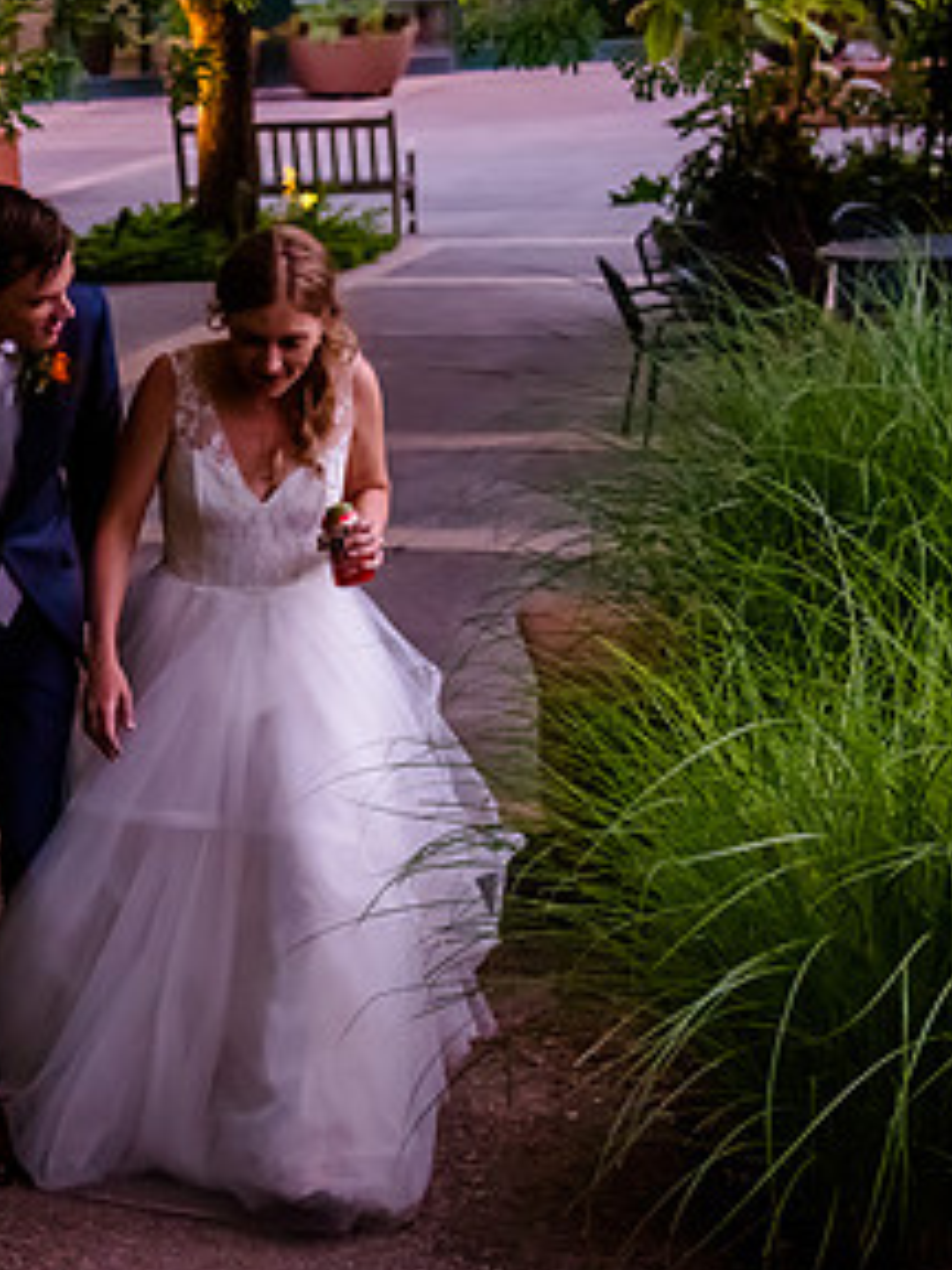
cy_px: 617
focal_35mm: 88
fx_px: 3227
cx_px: 83
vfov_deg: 22.3
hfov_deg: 16.5
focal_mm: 40
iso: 5000
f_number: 4
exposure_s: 1/200
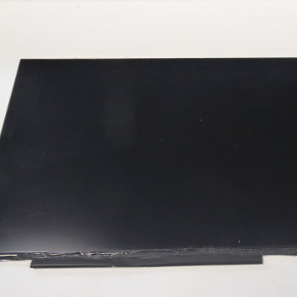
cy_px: 170
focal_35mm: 37
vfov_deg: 44.8
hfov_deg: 44.4
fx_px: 359
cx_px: 194
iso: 400
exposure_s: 1/40
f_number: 3.3
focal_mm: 4.3
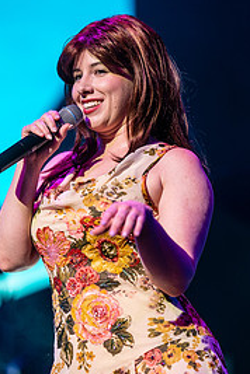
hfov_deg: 6.0
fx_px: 2375
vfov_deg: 9.0
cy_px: 252
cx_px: 96
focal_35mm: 228
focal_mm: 135
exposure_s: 1/320
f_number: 1.8
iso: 500
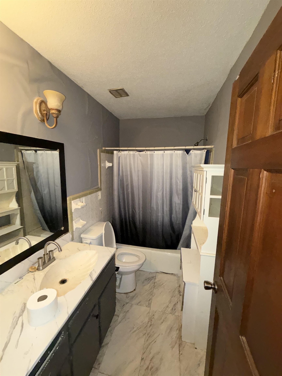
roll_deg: -1.0
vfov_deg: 102.1
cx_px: 141
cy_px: 188
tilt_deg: -8.9
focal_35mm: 14
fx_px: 152
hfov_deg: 85.7
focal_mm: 2.22
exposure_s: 1/60
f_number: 2.2
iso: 1000
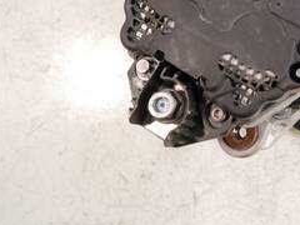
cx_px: 272
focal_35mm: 48
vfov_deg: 28.6
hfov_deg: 37.0
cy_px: 5
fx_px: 416
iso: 800
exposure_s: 1/60
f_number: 3.5
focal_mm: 12
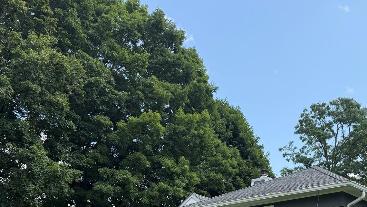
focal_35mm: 47
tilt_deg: +10.7
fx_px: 457
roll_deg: -2.0
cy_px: 224
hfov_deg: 42.3
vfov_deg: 23.9
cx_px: 276
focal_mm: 6.76
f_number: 1.78
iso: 100
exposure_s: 1/2611
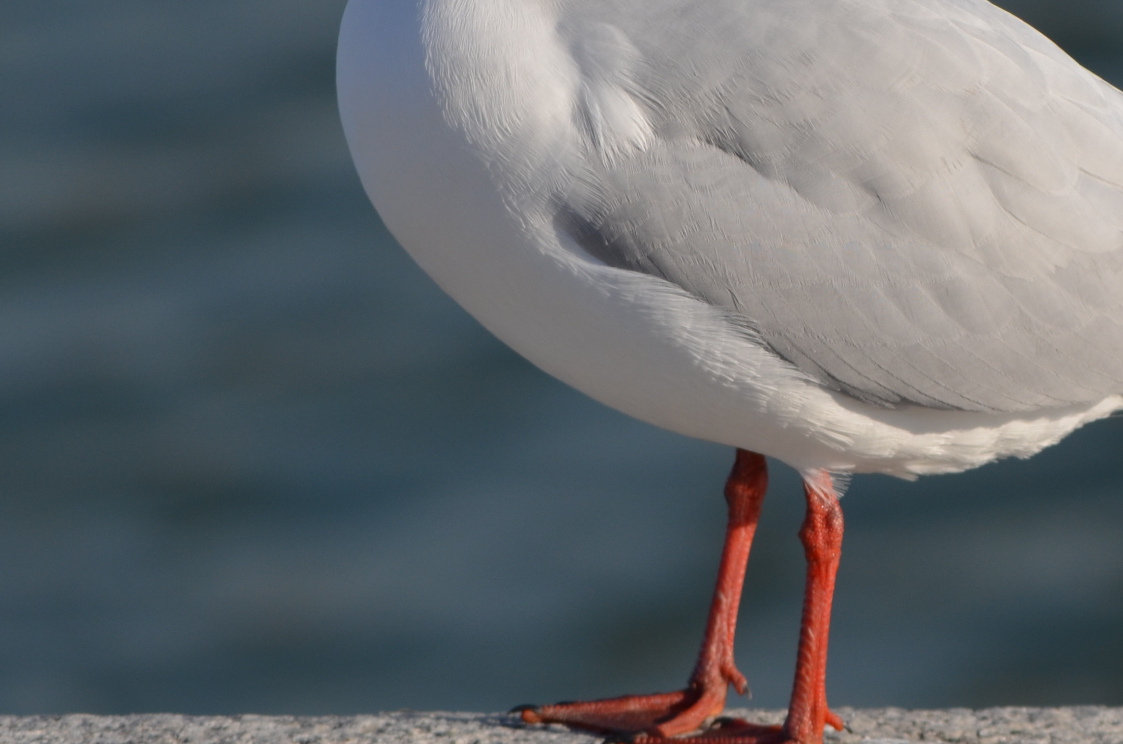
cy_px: 122
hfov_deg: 2.2
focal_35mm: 949
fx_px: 29543
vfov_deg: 1.4
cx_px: 942
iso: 200
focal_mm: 300
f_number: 7.1
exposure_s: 1/800
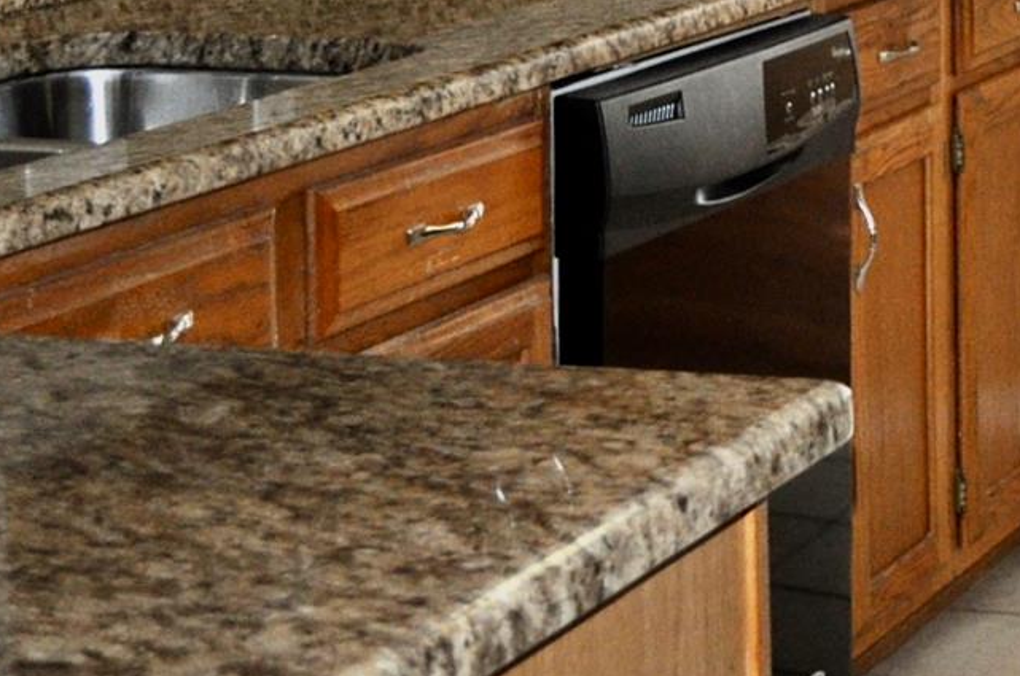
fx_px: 3253
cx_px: 1510
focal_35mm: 115
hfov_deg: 16.3
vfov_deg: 11.4
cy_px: -298
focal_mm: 24
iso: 560
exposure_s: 1/125
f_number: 4
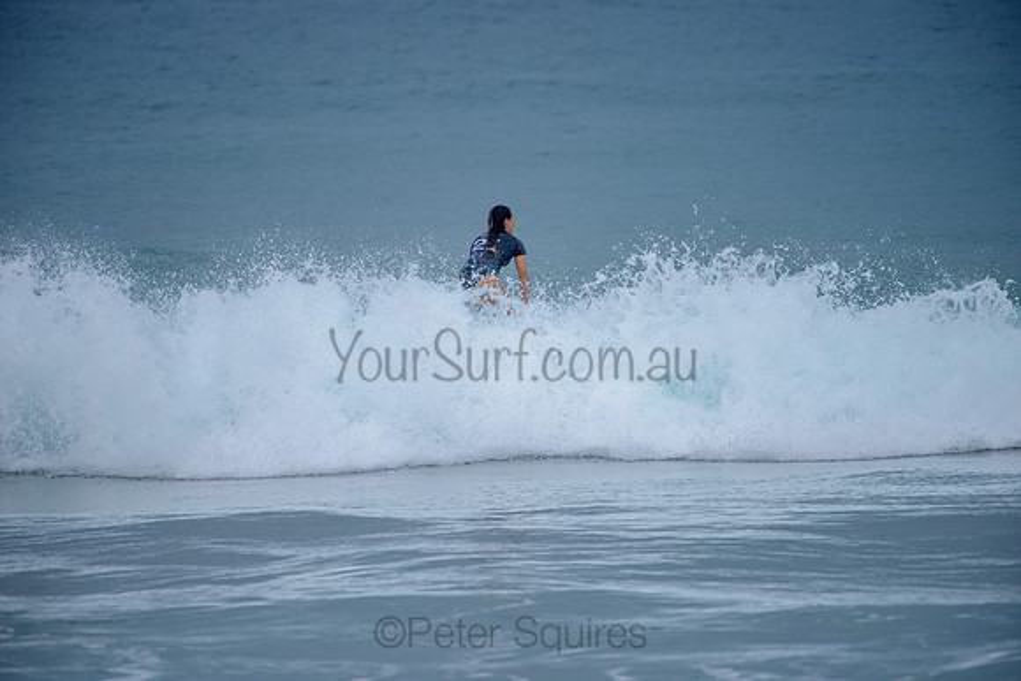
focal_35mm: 480
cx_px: 510
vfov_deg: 2.9
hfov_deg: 4.3
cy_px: 340
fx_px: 13619
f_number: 5.6
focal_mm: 480
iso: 320
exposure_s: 1/2000
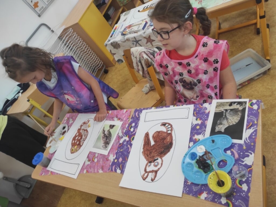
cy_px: 104
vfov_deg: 54.9
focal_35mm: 25
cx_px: 138
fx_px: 199
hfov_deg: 69.4
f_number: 1.89
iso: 181
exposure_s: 1/100
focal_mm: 5.43
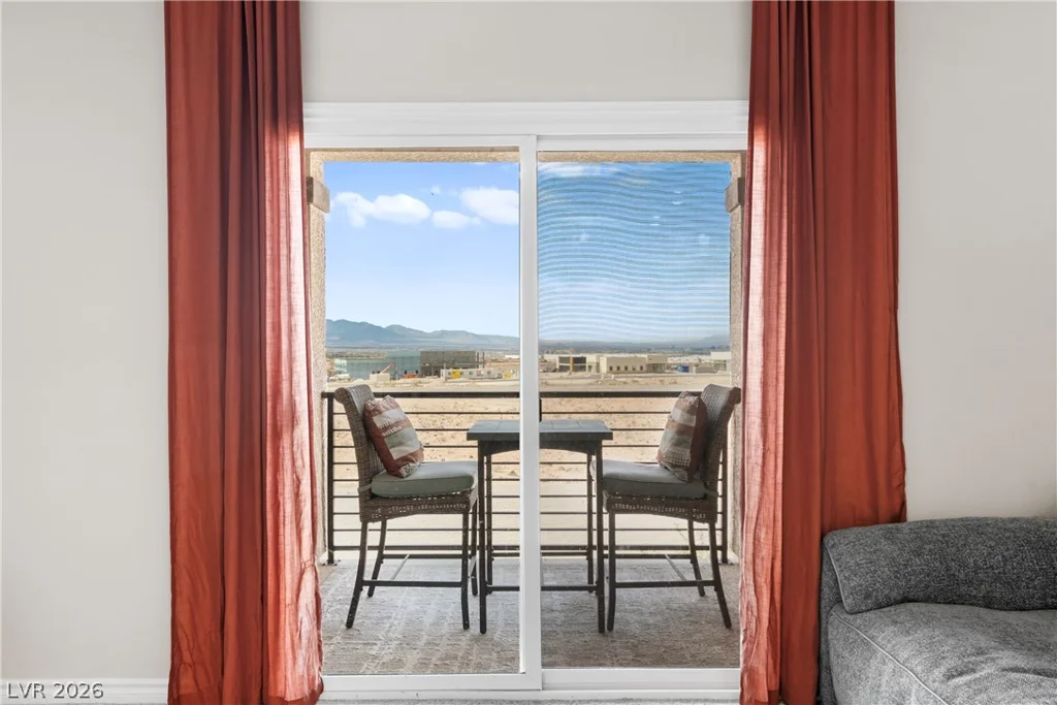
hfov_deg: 76.1
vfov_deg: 55.1
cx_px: 528
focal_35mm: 23
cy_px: 352
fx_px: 675
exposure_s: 1/25
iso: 400
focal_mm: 23
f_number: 8
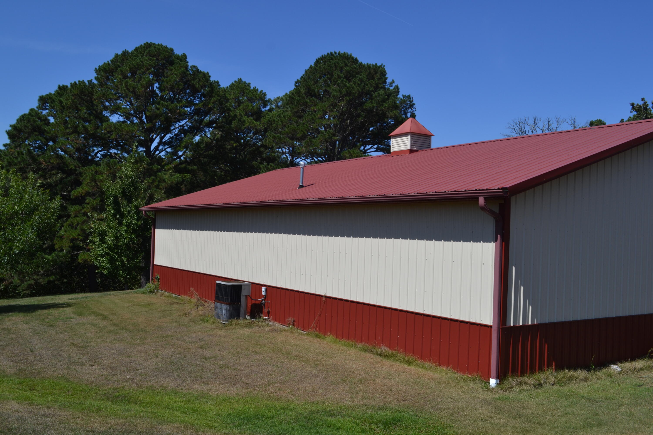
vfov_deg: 40.0
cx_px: 326
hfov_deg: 57.2
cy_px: 218
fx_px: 599
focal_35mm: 33
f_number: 8
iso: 100
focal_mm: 22
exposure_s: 1/250
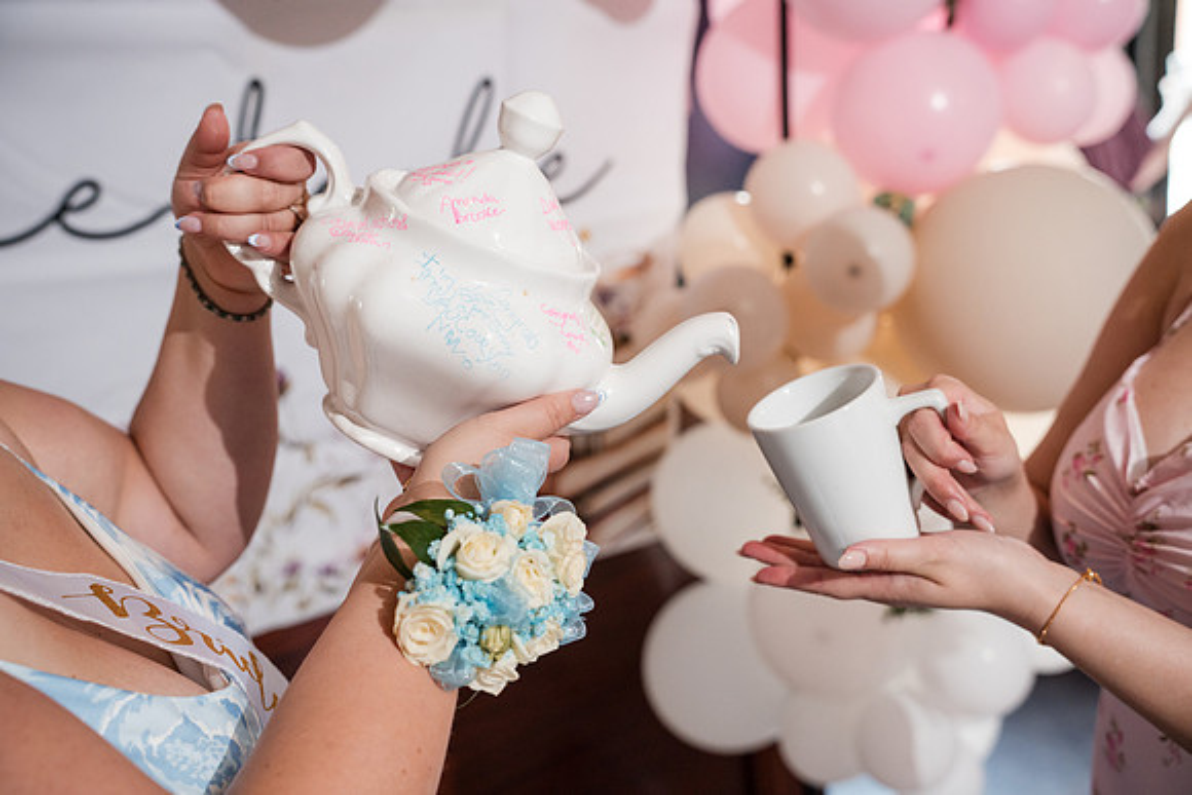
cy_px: 398
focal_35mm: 44
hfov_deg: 44.5
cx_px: 596
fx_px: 1457
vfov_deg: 30.5
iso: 2000
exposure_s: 1/250
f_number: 4
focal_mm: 44
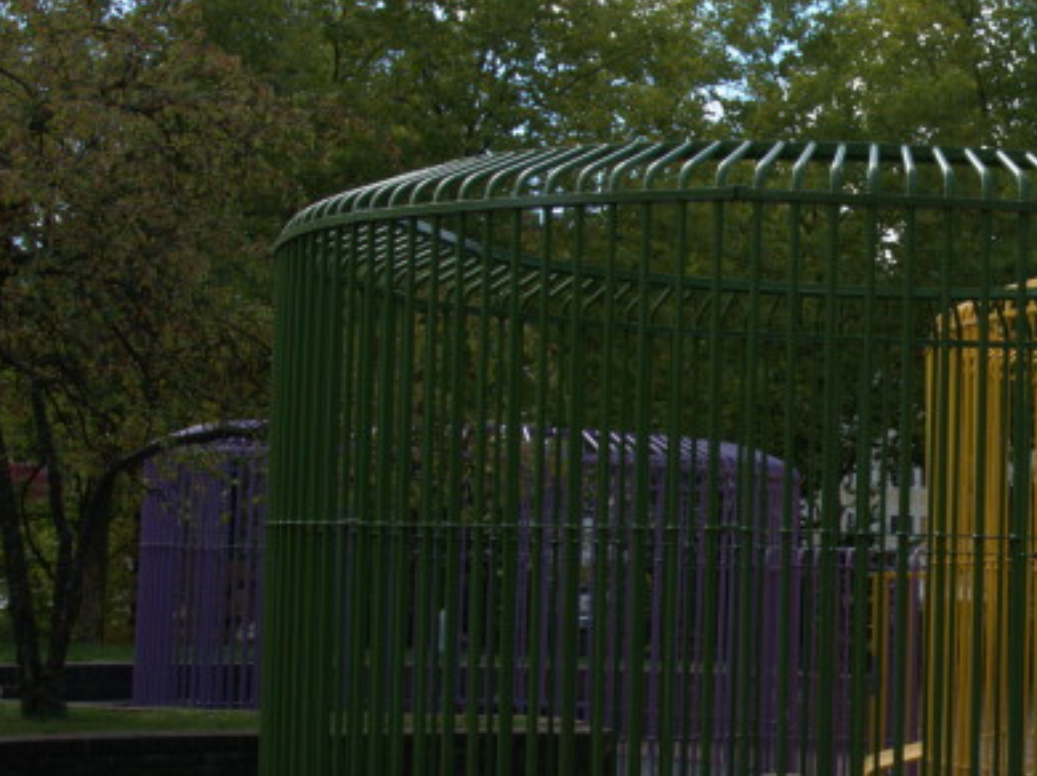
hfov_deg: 23.4
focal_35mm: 80
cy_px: 437
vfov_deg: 18.4
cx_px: 1029
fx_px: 2395
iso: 200
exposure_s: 1/200
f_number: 7.1
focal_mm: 24
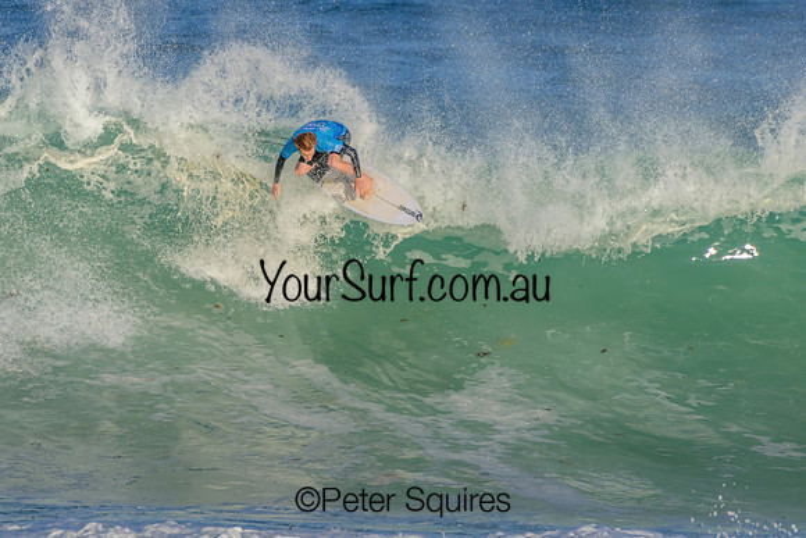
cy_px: 259
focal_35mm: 911
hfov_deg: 2.3
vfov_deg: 1.5
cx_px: 402
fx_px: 20403
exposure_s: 1/3200
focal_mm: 850
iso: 1100
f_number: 11
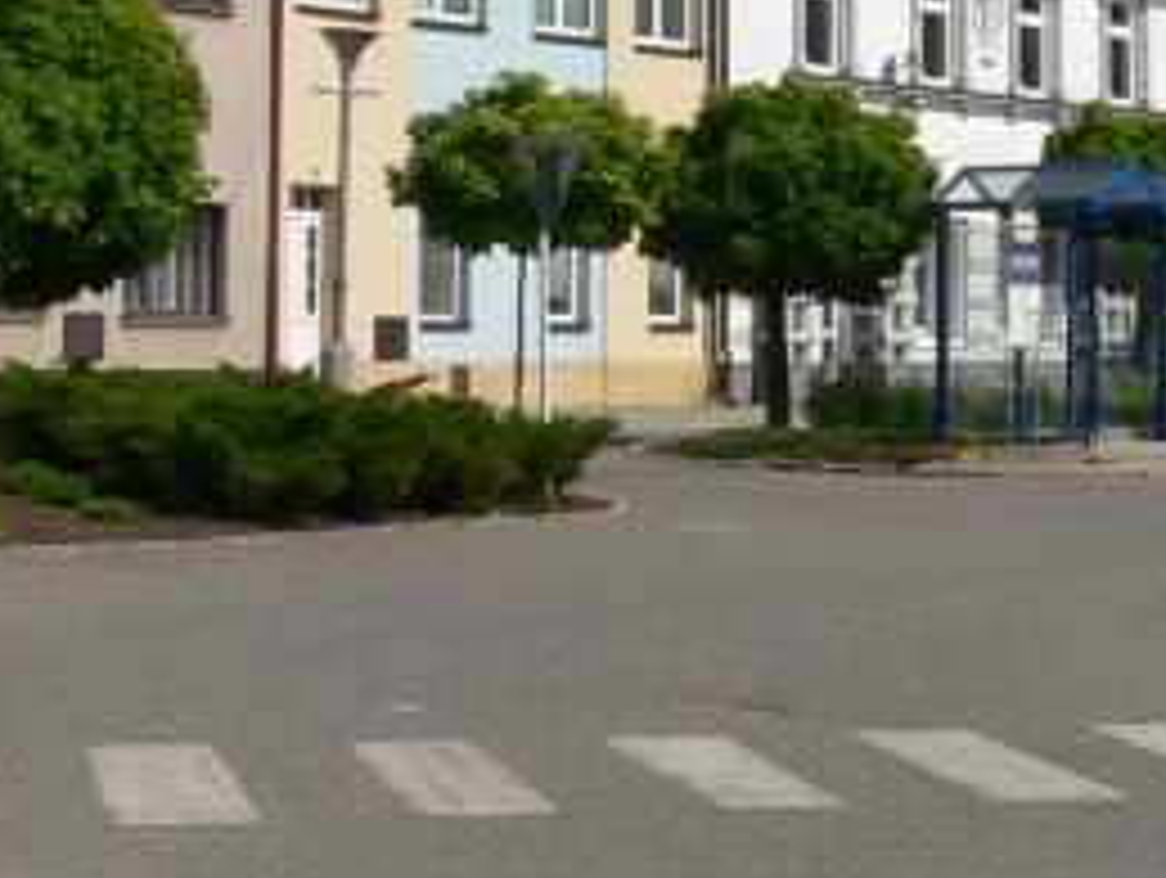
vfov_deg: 13.1
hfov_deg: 17.3
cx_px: 1184
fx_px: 3744
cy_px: -63
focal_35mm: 111
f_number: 5.6
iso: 80
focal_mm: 6
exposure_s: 1/500
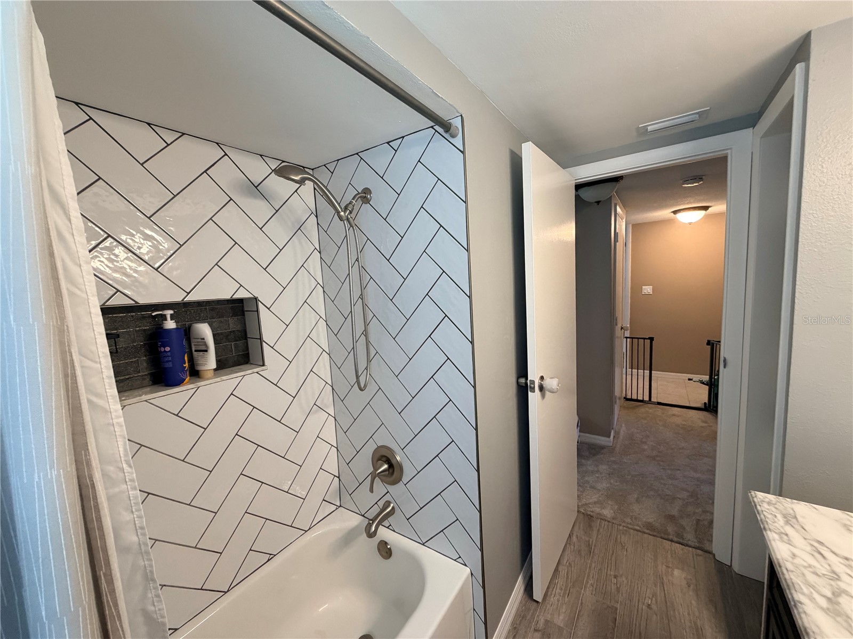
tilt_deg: -5.4
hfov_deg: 102.1
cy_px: 320
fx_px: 345
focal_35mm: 14
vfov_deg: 85.7
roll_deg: +3.4
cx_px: 426
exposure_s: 1/120
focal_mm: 2.22
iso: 320
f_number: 2.2
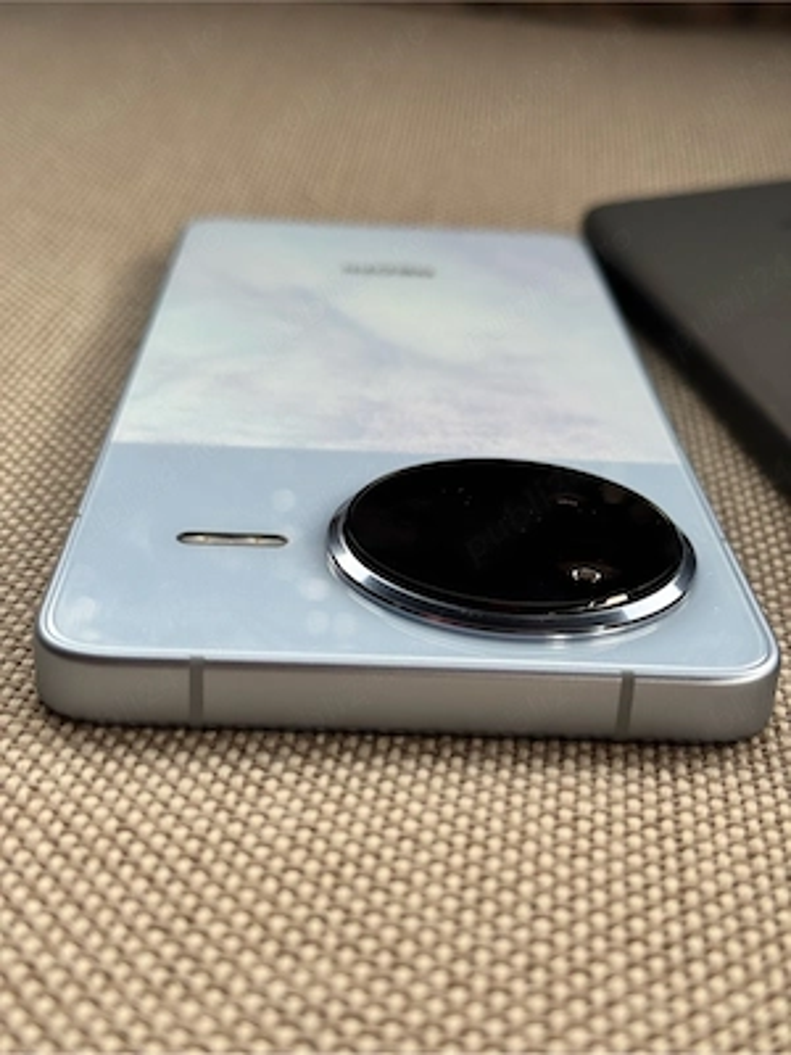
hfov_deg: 30.3
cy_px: 528
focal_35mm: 48
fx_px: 1462
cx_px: 396
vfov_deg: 39.7
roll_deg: -1.2
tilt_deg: -31.9
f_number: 1.78
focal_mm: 6.76
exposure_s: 1/121
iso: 64
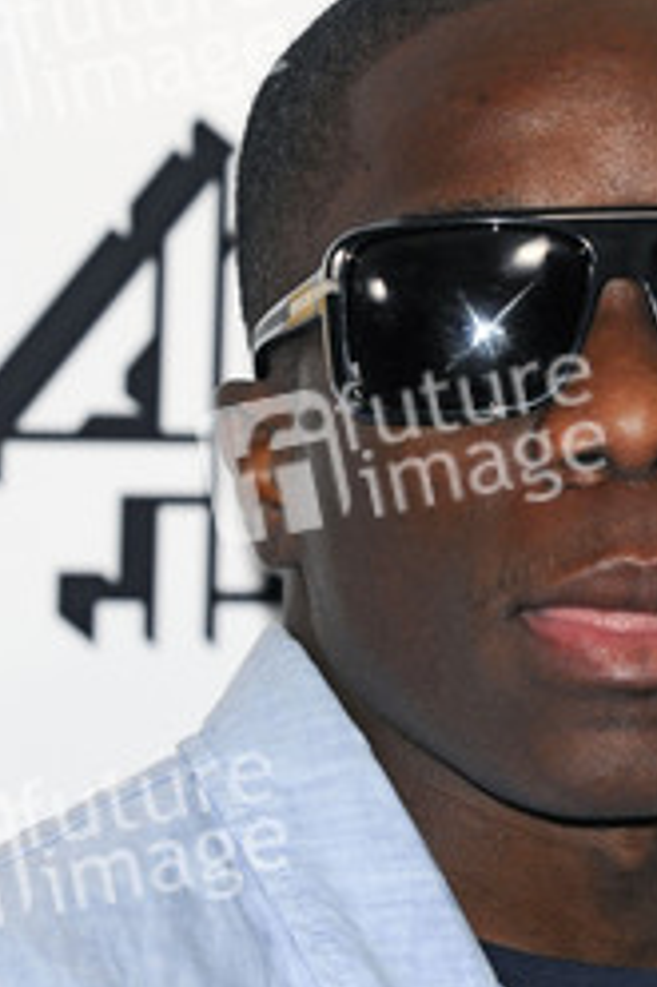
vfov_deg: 7.1
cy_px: 649
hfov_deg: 4.7
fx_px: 7977
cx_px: 520
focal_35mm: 291
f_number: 4.5
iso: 320
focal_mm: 120
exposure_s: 1/200
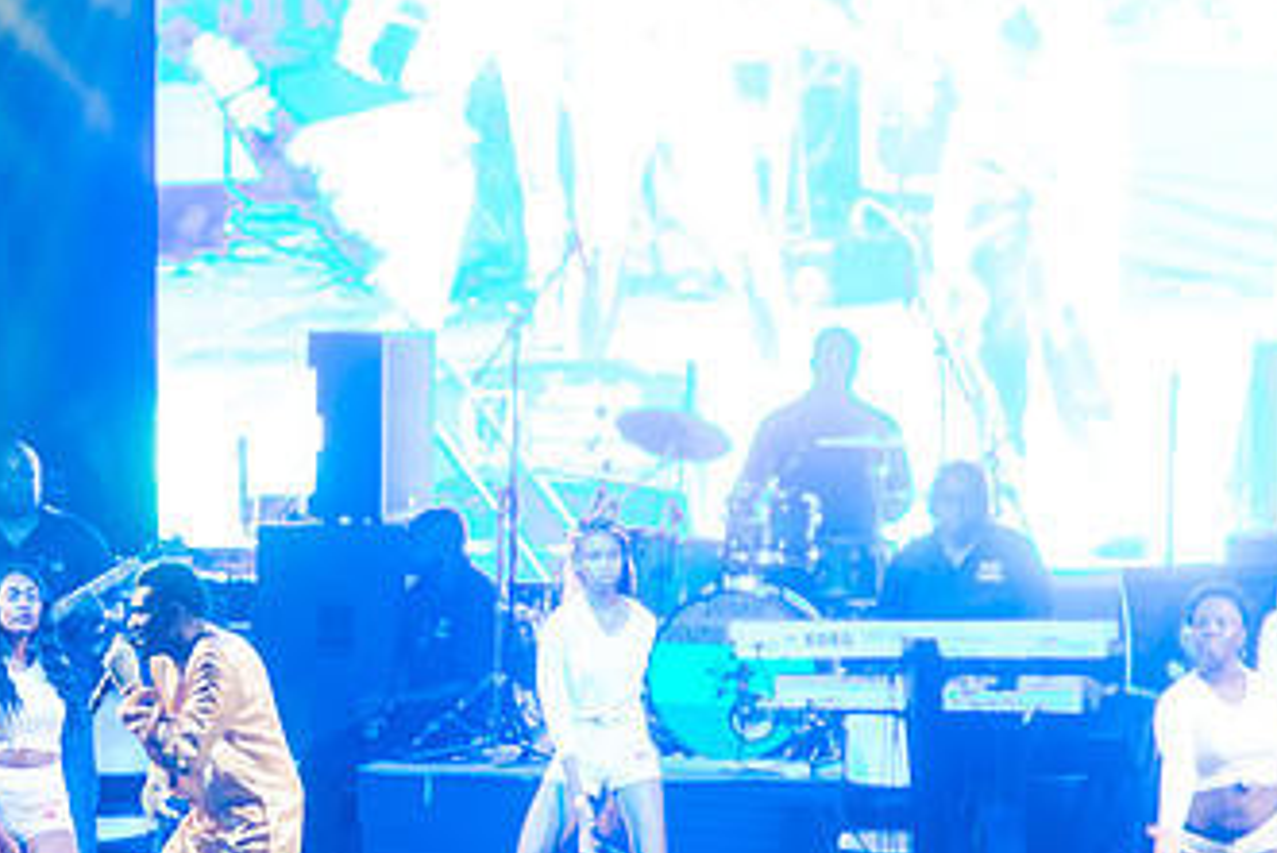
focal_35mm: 490
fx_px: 17388
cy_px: 672
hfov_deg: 4.2
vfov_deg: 2.8
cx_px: 201
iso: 2000
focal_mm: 280
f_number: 5.6
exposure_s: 1/60
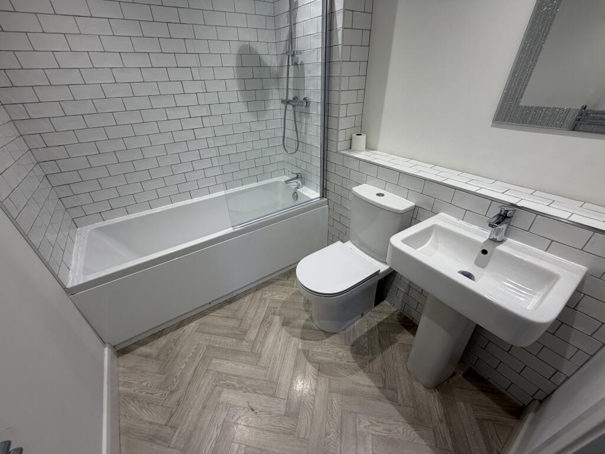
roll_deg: +3.4
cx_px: 302
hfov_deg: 102.1
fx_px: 245
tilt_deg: -32.9
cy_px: 227
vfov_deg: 85.7
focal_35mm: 14
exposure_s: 1/100
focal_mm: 2.22
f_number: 2.2
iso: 100
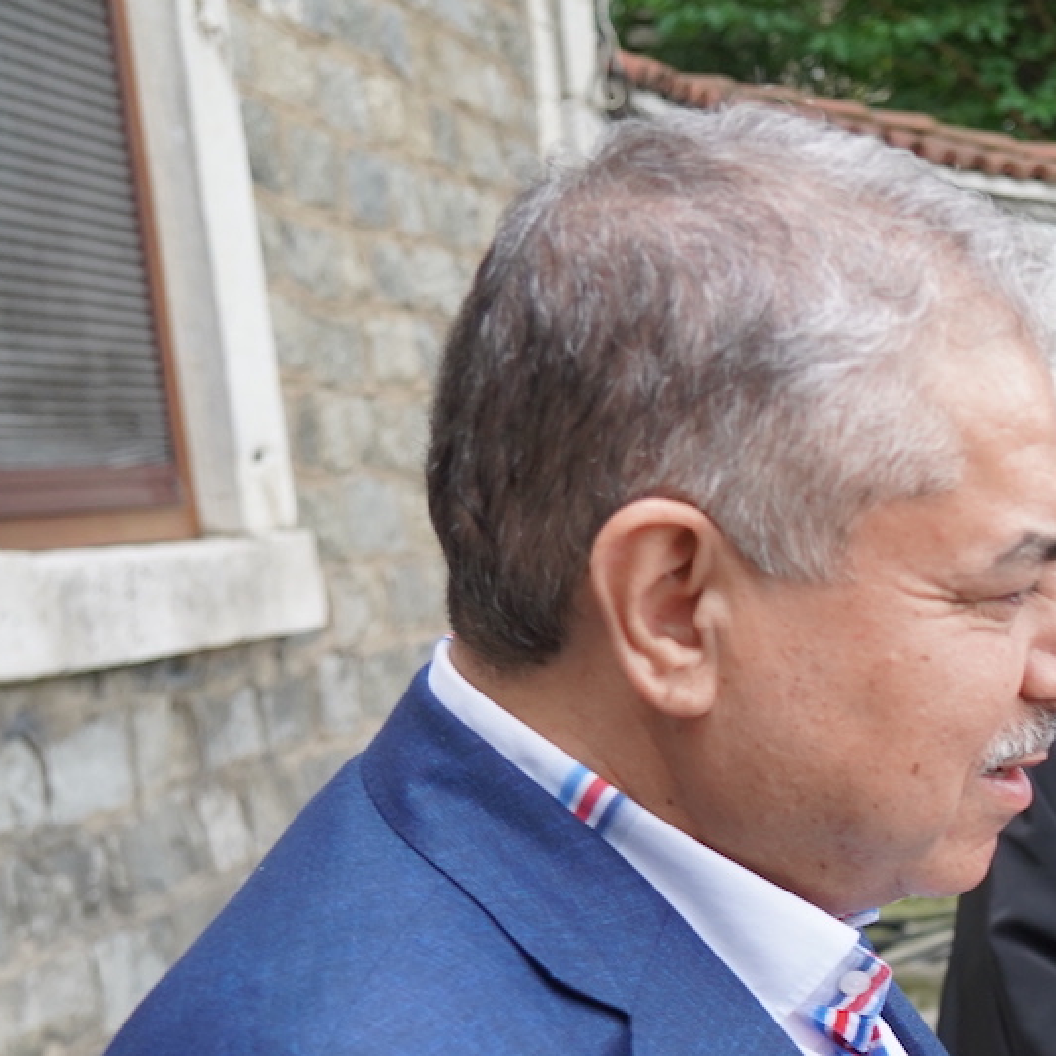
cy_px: 1021
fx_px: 2520
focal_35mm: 73
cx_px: 1736
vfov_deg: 22.9
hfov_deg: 19.5
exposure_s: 1/160
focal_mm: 24
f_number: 4
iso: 500
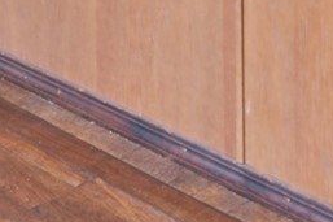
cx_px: 558
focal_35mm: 132
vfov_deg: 8.3
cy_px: -495
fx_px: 1220
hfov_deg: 14.1
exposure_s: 1/1.25
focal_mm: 20
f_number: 7.1
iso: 200
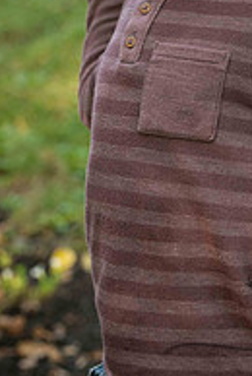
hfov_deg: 5.7
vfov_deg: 8.4
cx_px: 221
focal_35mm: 243
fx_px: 2542
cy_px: 19
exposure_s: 1/200
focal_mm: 105
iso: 640
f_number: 5.6
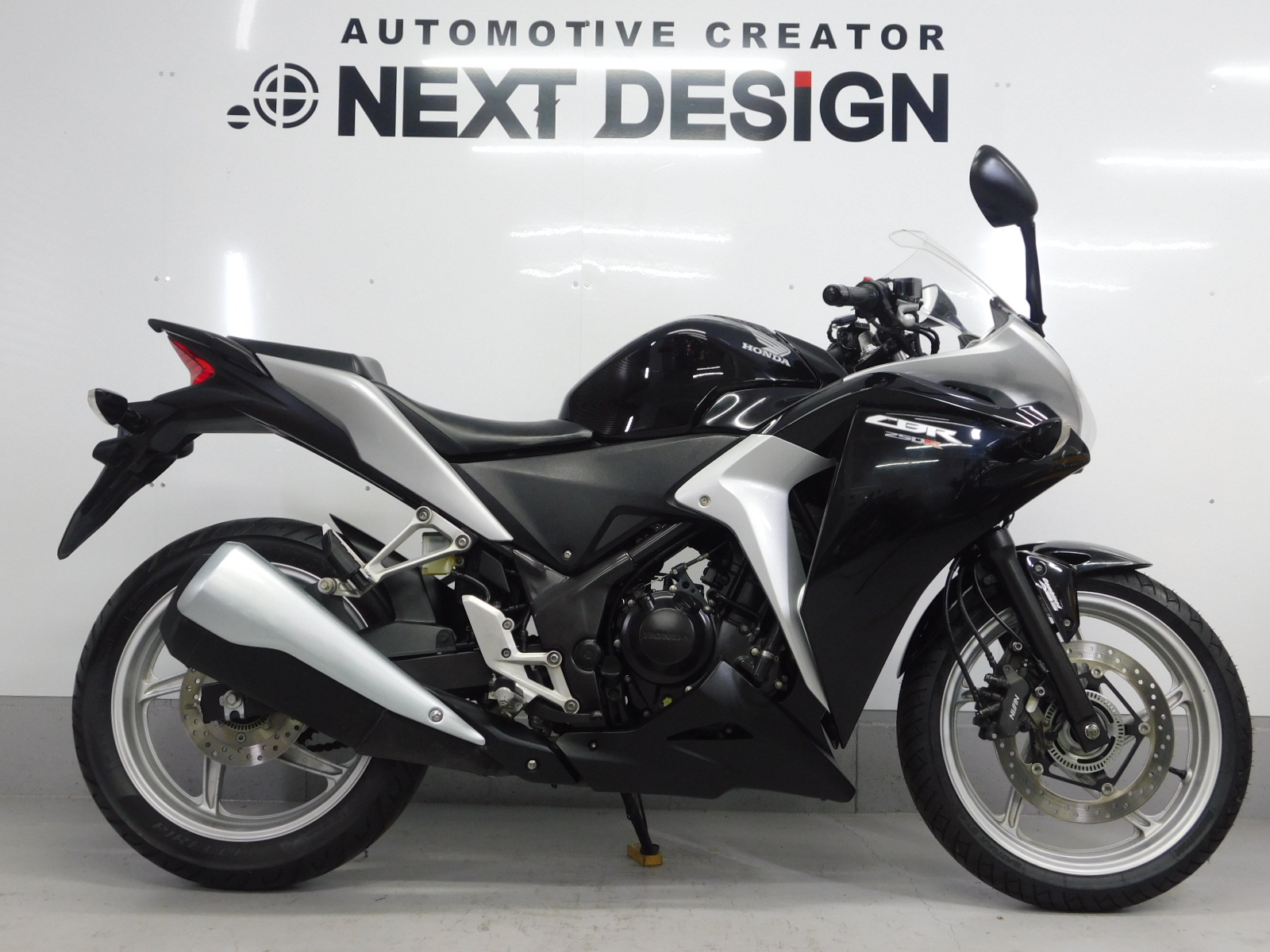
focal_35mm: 36
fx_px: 1321
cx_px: 635
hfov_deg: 51.4
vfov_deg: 39.7
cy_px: 476
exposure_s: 1/30
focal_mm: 6.3
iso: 200
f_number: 3.5
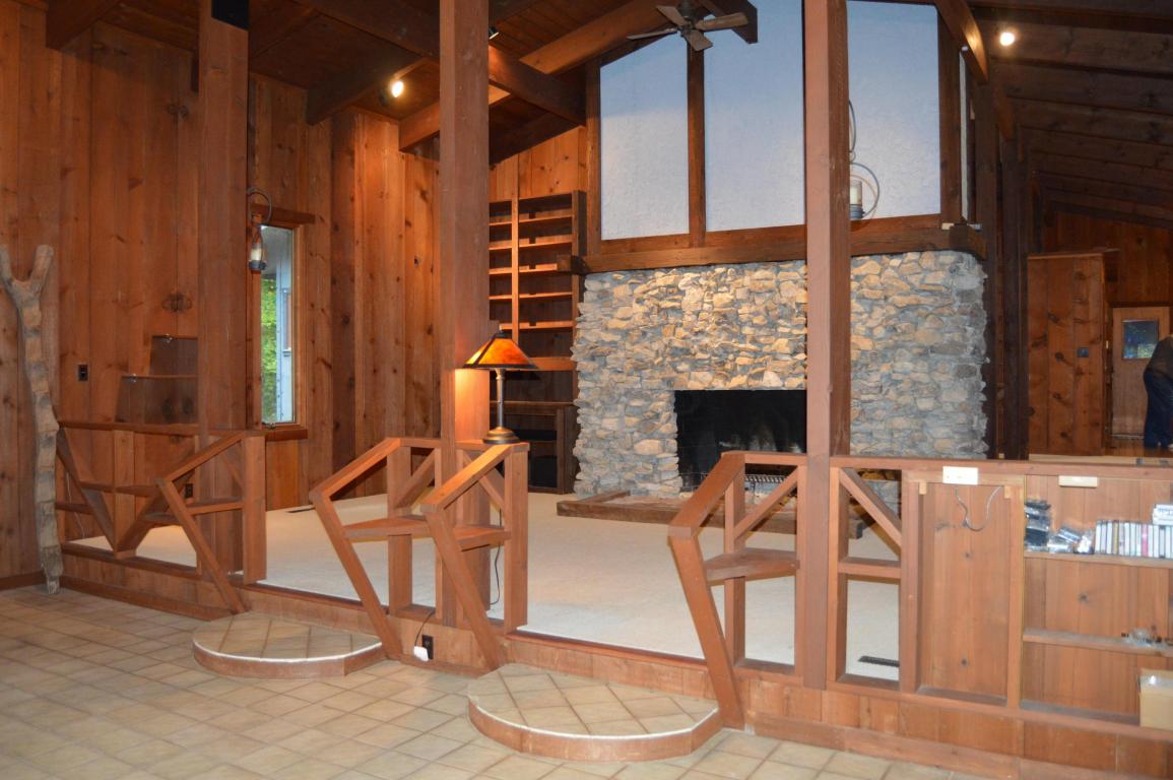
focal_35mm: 27
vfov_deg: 47.9
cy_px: 390
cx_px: 586
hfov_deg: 67.4
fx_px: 879
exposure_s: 1/60
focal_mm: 18
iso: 1600
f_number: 3.5
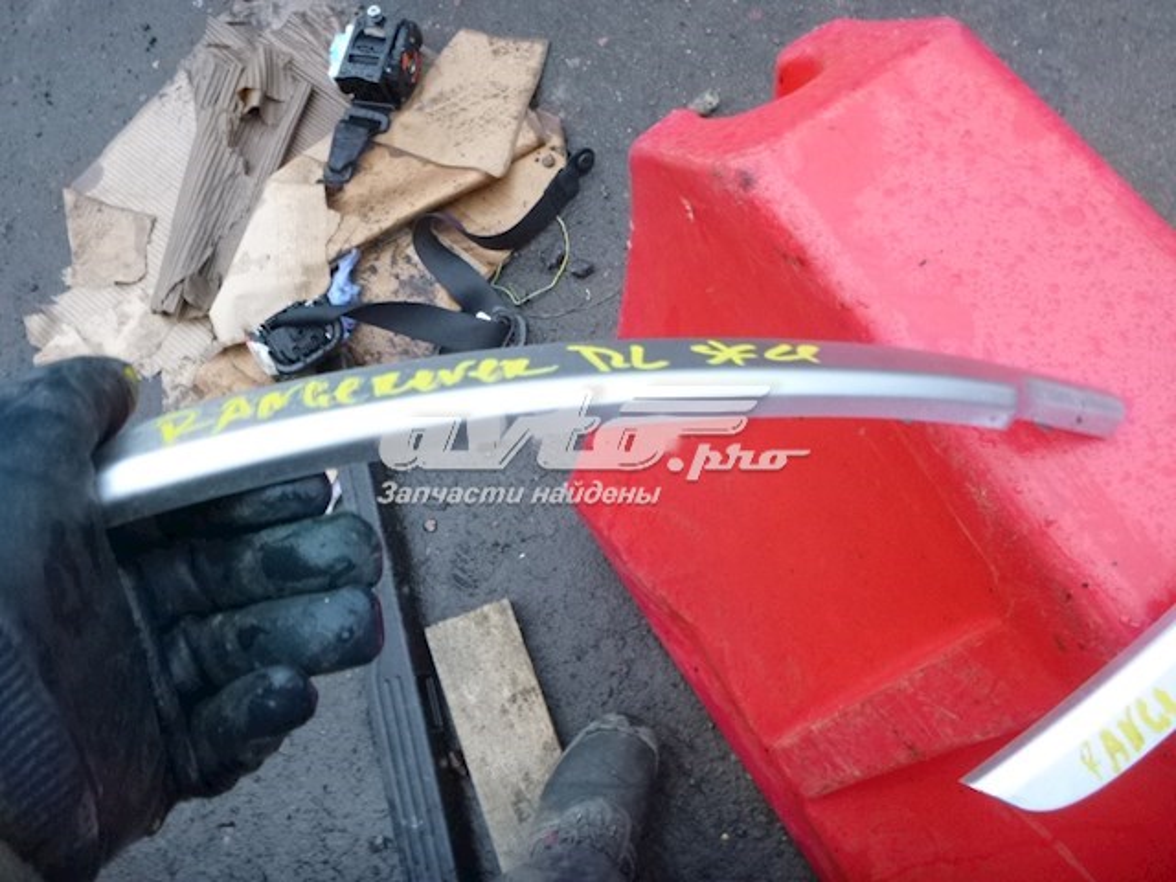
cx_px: 588
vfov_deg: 48.2
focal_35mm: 29
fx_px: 985
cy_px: 441
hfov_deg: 61.7
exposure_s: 1/8
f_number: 4.1
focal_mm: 5.2
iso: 400
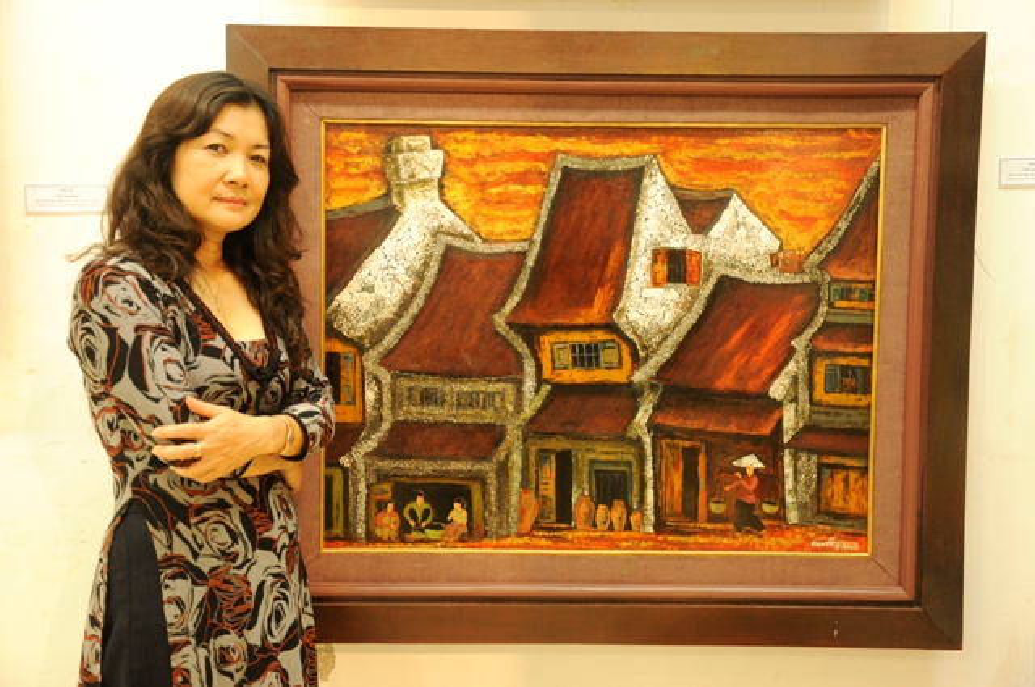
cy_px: 344
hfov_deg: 37.9
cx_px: 518
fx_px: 1507
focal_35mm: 52
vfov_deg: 25.7
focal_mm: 35
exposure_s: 1/10
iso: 1000
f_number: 4.5
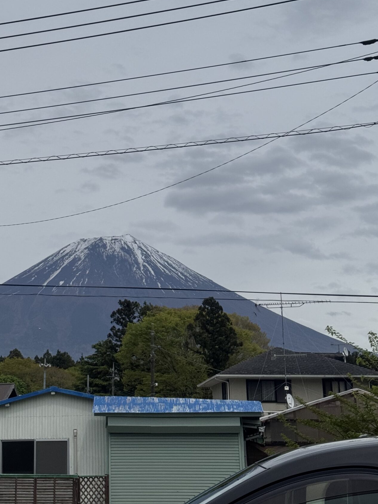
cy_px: 144
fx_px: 1063
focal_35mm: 73
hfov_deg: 20.0
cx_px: 100
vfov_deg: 26.4
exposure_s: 1/10526
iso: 64
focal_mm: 6.76
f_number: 1.78
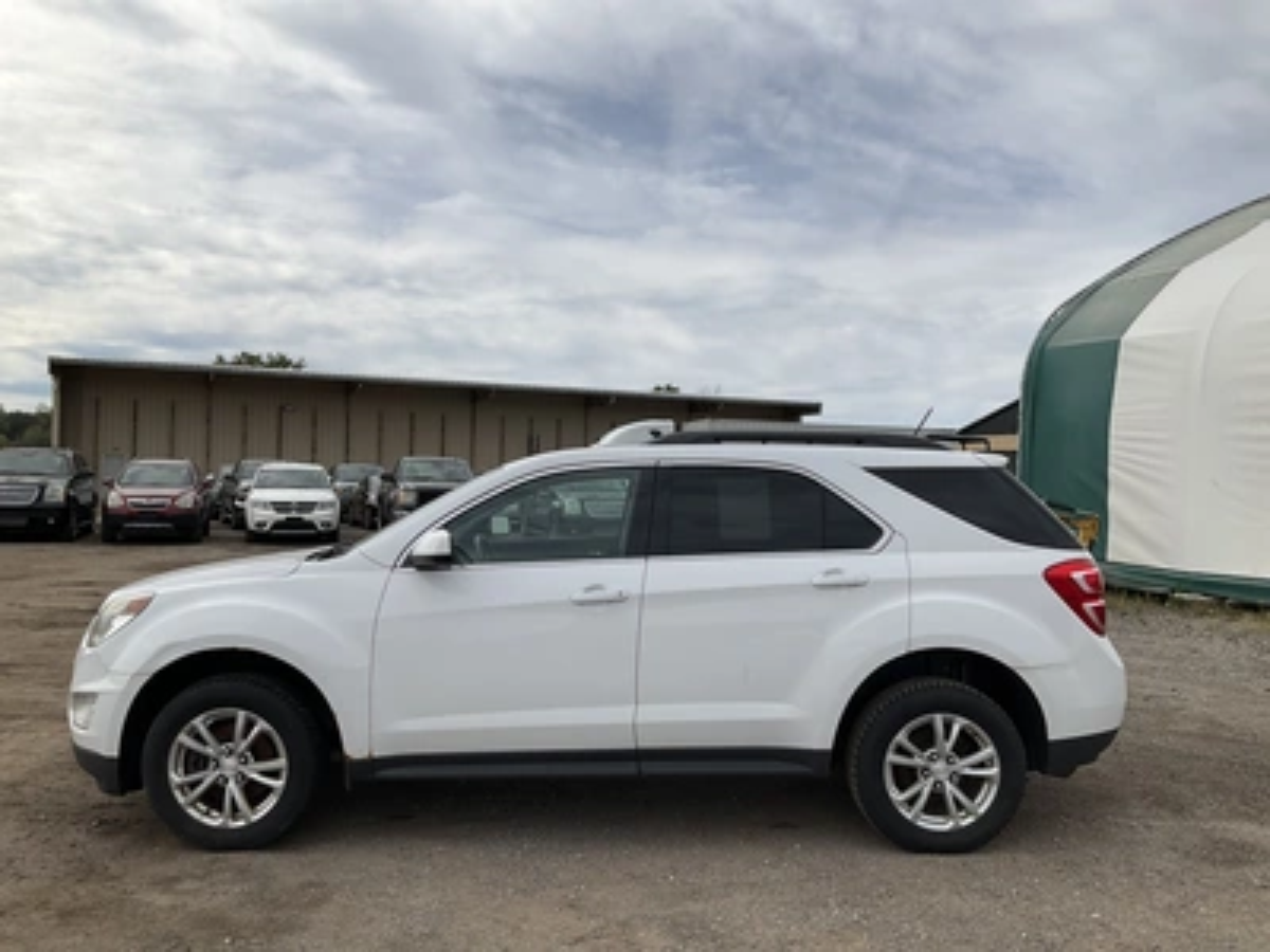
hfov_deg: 61.7
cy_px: 476
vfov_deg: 48.2
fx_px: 1064
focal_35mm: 29
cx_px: 635
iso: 25
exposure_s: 1/3322
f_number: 1.8
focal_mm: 3
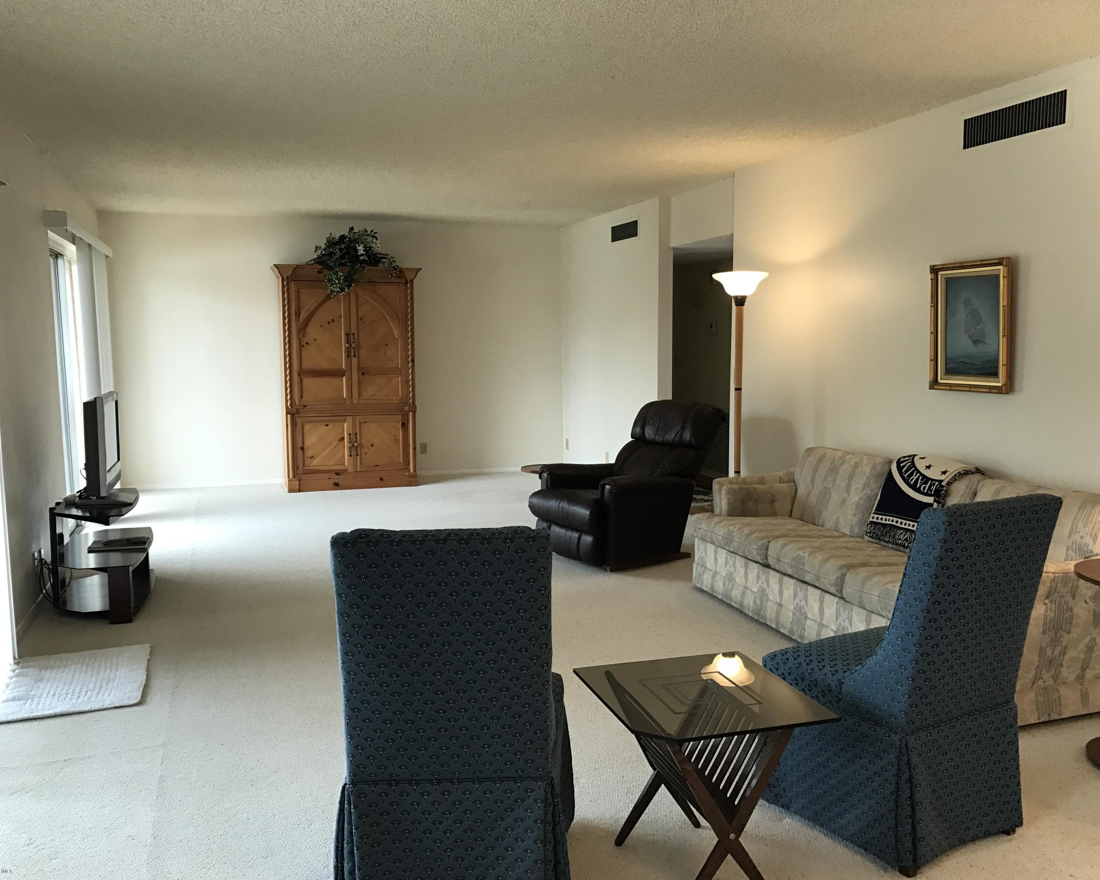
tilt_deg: -7.4
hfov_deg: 58.7
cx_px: 579
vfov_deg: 48.5
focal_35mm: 30
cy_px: 446
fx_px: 977
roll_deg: +0.3
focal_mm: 3.99
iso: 25
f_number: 1.8
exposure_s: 1/30
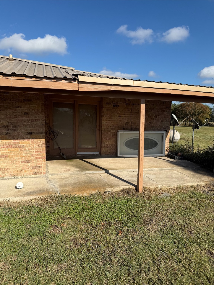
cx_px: 107
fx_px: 198
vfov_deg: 71.6
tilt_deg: -7.9
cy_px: 142
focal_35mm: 24
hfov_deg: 56.8
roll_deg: -1.4
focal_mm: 6.76
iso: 80
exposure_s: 1/5319
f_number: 1.78
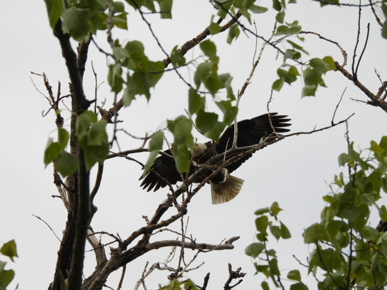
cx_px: 194
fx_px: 3913
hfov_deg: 5.7
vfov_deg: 4.2
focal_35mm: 350
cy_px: 145
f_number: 5
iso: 100
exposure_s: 1/400
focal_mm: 62.5
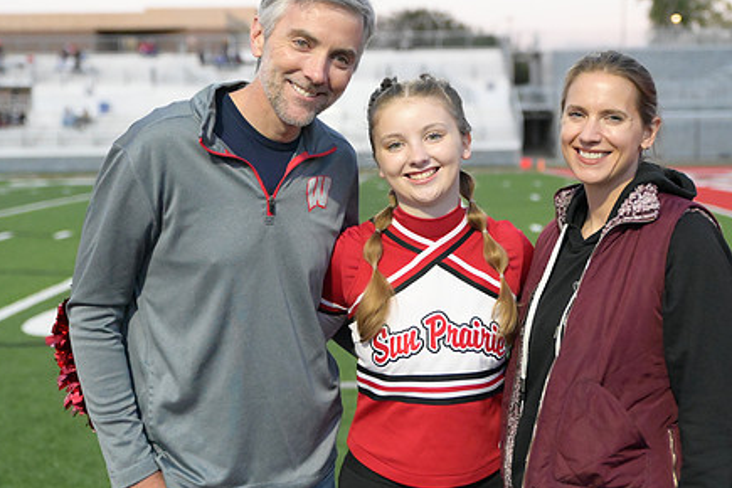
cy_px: 200
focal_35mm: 64
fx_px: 1301
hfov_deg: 31.4
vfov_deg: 21.2
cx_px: 412
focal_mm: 48
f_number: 2.8
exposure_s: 1/8000
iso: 18000
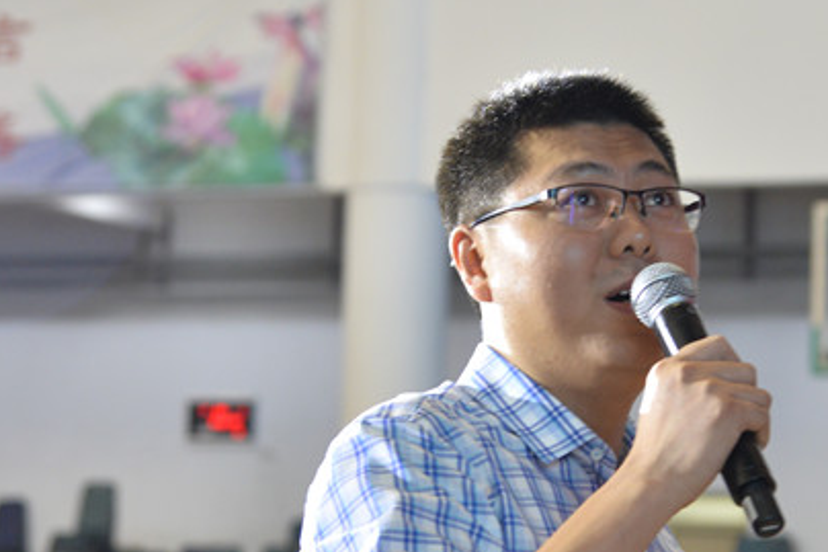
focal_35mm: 147
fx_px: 3379
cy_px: 148
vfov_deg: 9.3
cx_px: 475
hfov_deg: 14.0
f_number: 4.5
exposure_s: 1/60
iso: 1250
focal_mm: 66
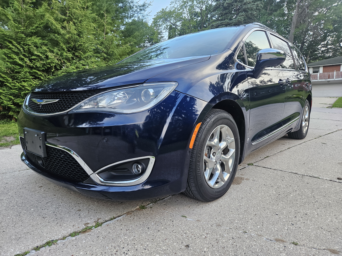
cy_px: 128
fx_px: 227
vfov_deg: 58.9
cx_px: 171
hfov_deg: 73.9
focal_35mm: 23
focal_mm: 5.4
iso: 160
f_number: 1.8
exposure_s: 1/120
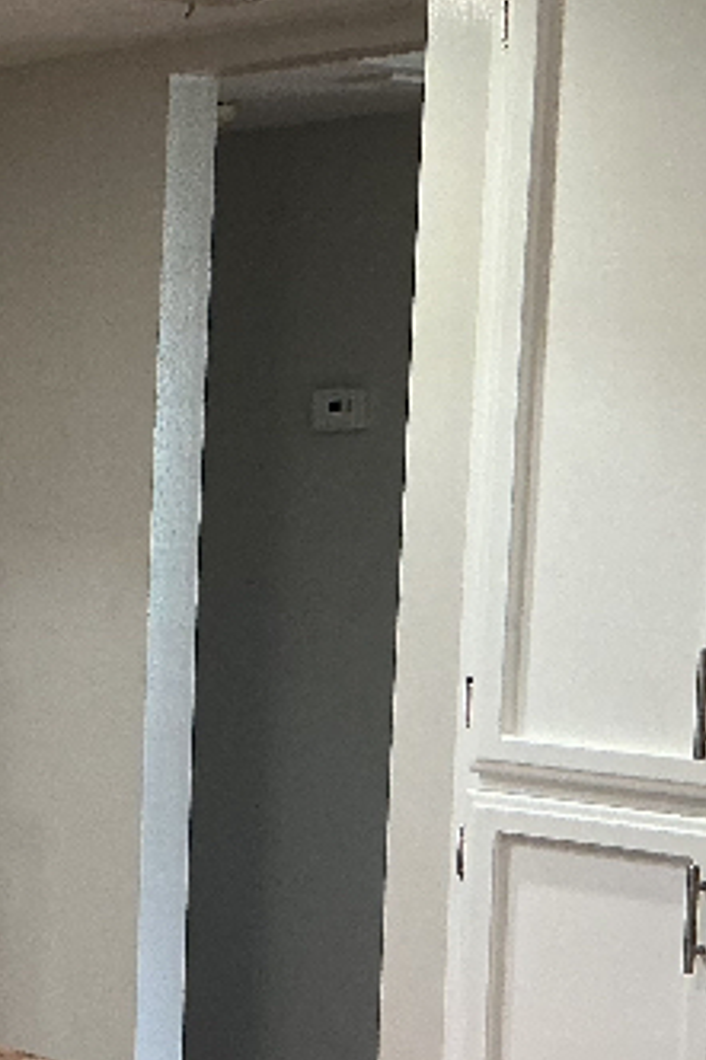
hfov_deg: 13.2
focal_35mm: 93
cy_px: 753
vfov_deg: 21.8
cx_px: -588
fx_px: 2738
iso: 100
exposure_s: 1/60
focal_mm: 3
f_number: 1.8
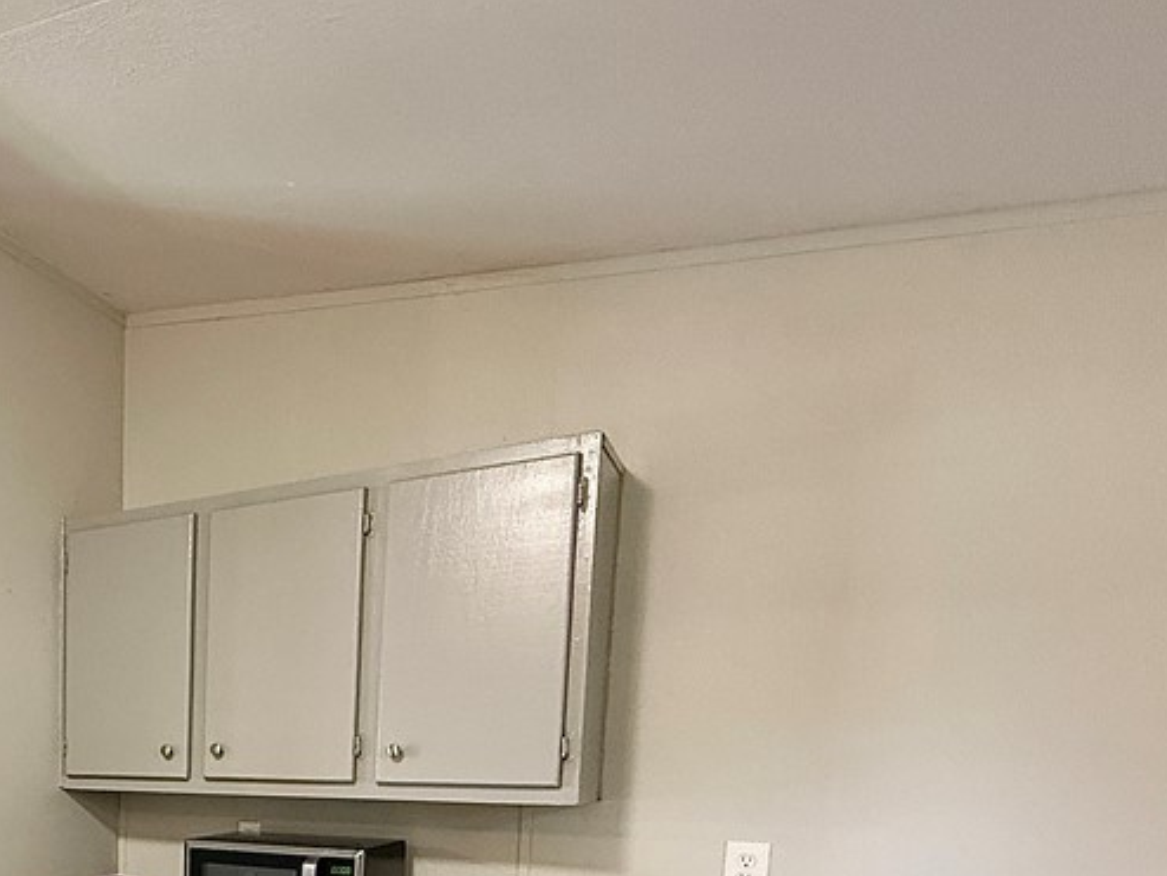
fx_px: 978
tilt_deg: -5.4
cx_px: 87
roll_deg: +0.6
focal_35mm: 29
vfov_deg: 42.3
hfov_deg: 52.9
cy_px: 859
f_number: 2.2
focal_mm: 2.22
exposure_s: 1/60
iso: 250
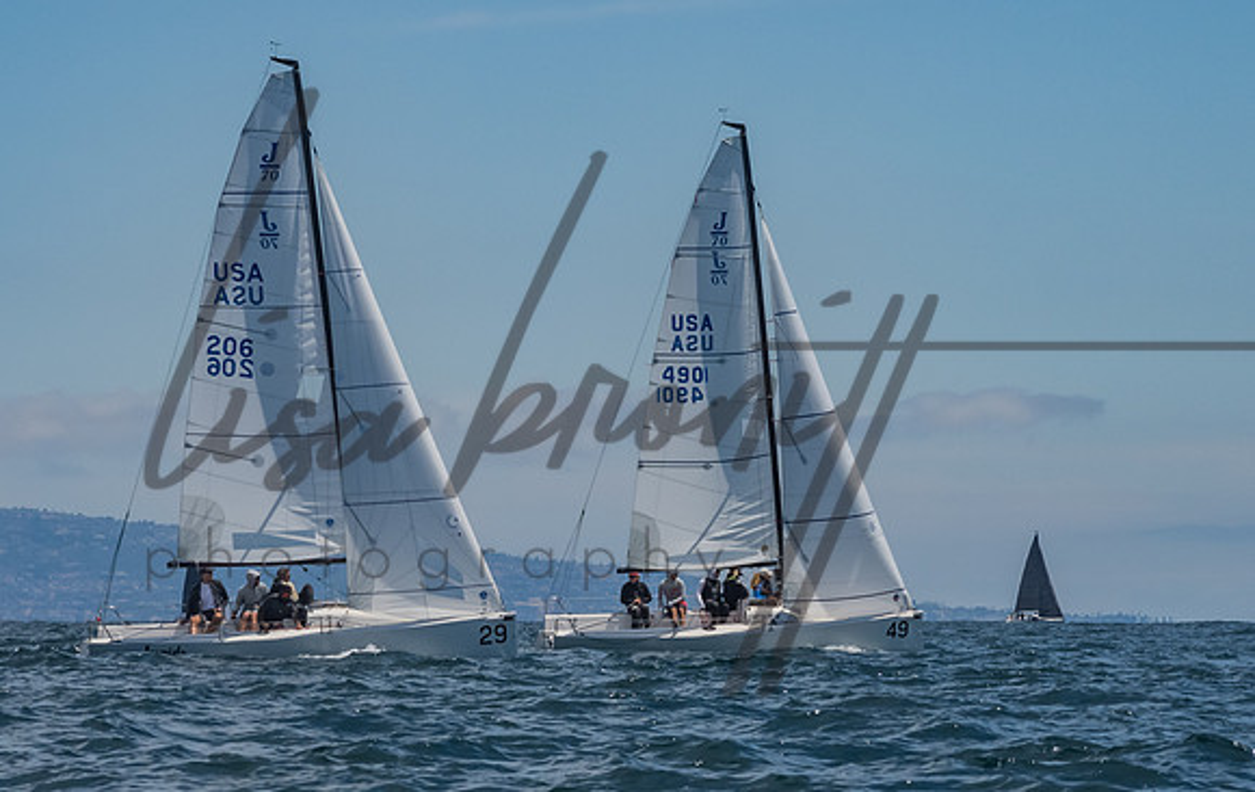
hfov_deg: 9.1
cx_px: 527
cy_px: 447
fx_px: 7846
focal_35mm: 229
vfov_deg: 5.8
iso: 640
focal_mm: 125
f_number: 14
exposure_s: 1/1600
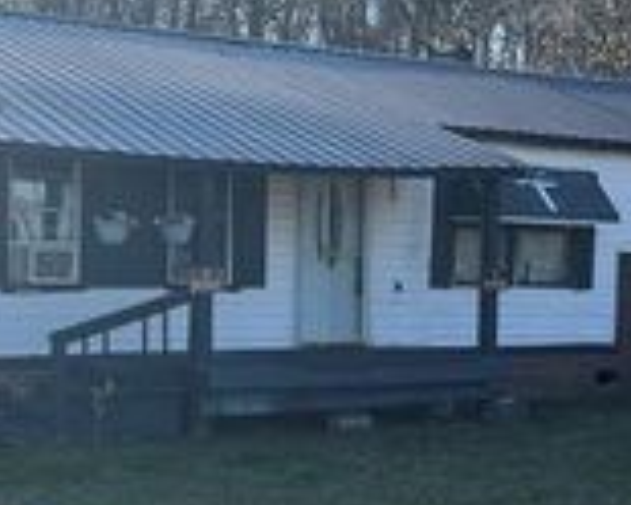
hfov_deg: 23.2
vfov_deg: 18.7
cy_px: 336
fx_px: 1531
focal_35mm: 82
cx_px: 228
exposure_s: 1/1647
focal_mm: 5.1
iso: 50
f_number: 1.6
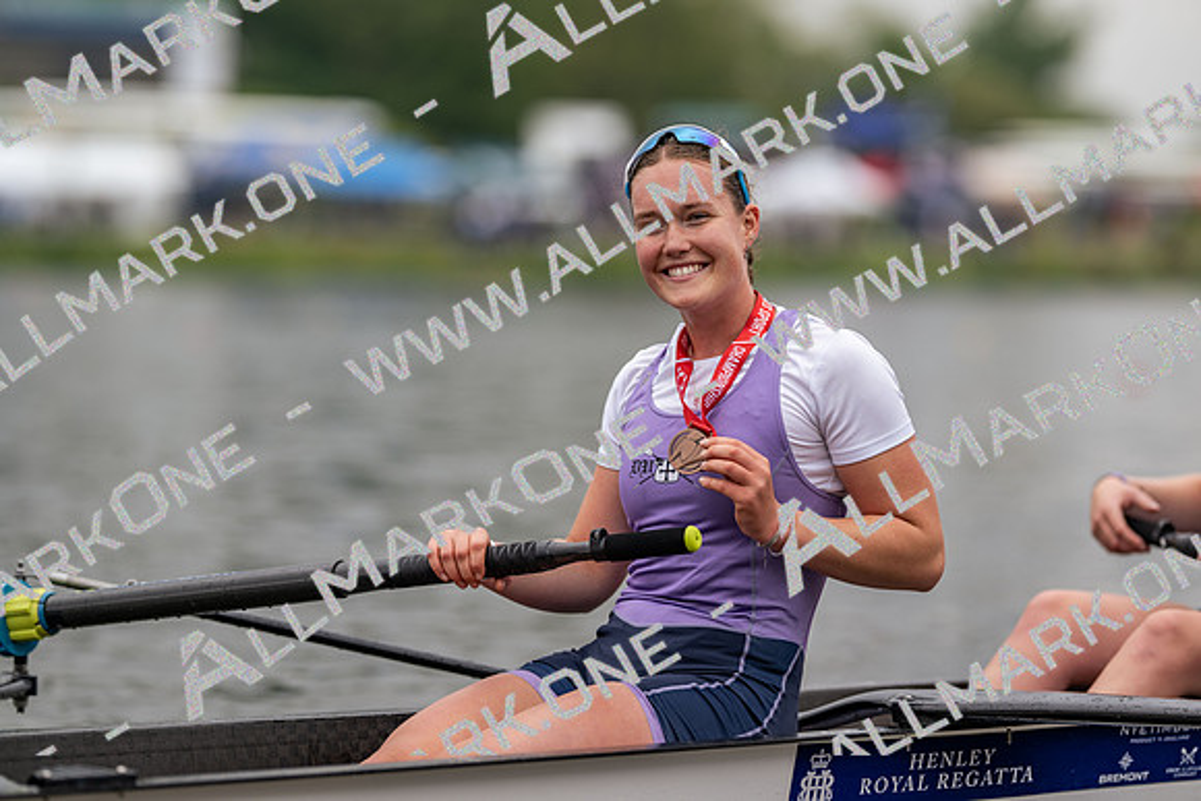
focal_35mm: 135
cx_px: 600
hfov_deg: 15.2
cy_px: 400
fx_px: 4505
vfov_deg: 10.2
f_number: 1.8
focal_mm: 135
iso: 64
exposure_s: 1/1600
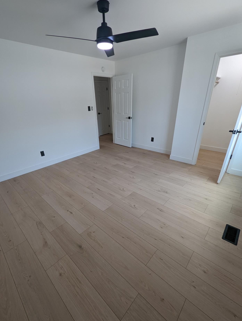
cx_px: 117
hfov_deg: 85.8
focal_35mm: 14
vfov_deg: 101.9
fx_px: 130
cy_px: 170
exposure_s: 1/24
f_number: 2.2
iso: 60
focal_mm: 1.95
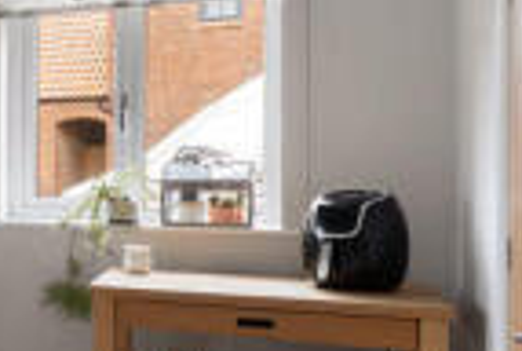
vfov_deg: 20.2
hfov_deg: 19.3
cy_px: 152
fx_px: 983
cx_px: -495
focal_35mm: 68
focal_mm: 14.8
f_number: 4
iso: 10000
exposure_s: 1/40
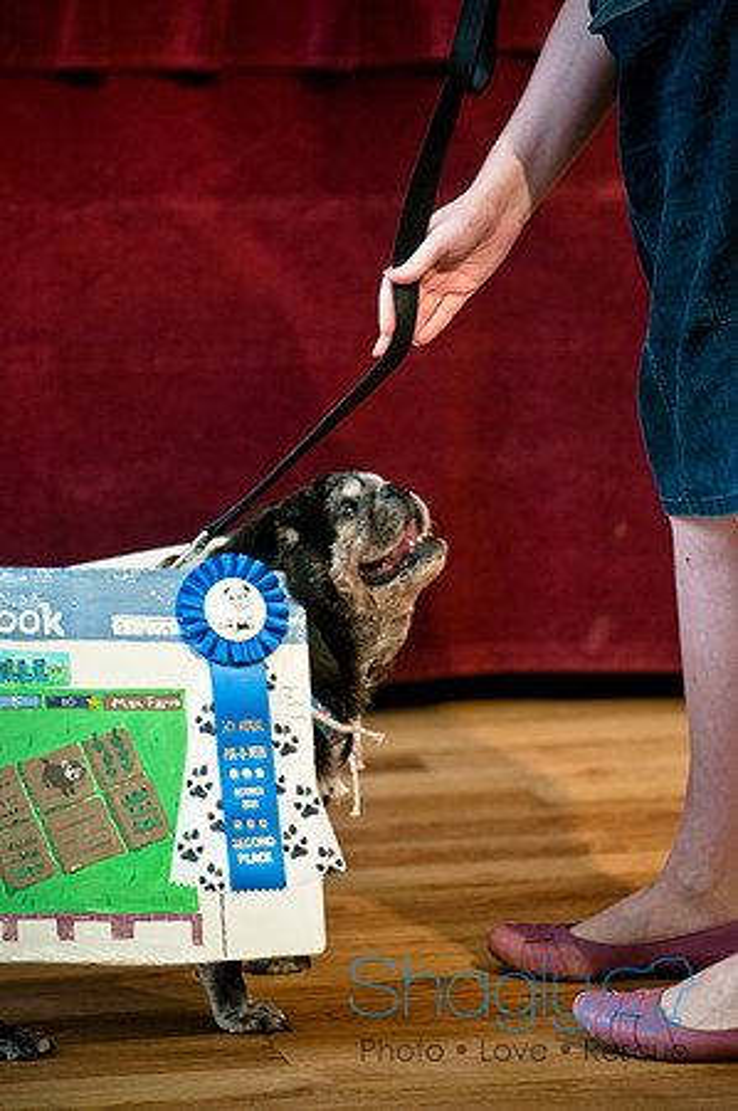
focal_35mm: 232
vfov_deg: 8.9
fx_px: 7165
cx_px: 369
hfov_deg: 5.9
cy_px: 556
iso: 200
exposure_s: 1/125
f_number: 2.8
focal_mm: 155
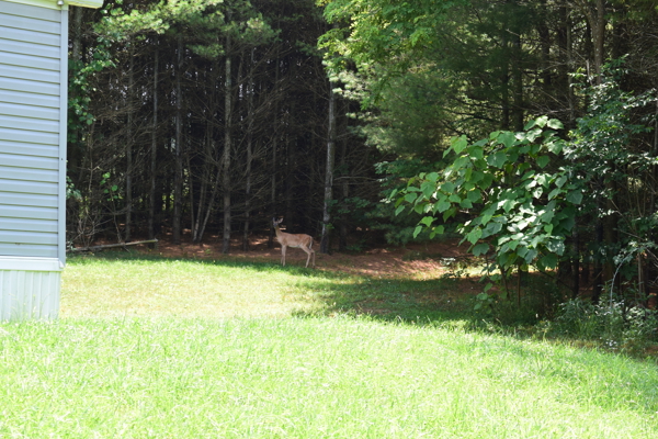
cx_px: 329
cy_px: 220
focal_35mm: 82
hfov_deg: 24.6
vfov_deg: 16.6
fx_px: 1508
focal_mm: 55
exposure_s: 1/160
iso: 400
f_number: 9
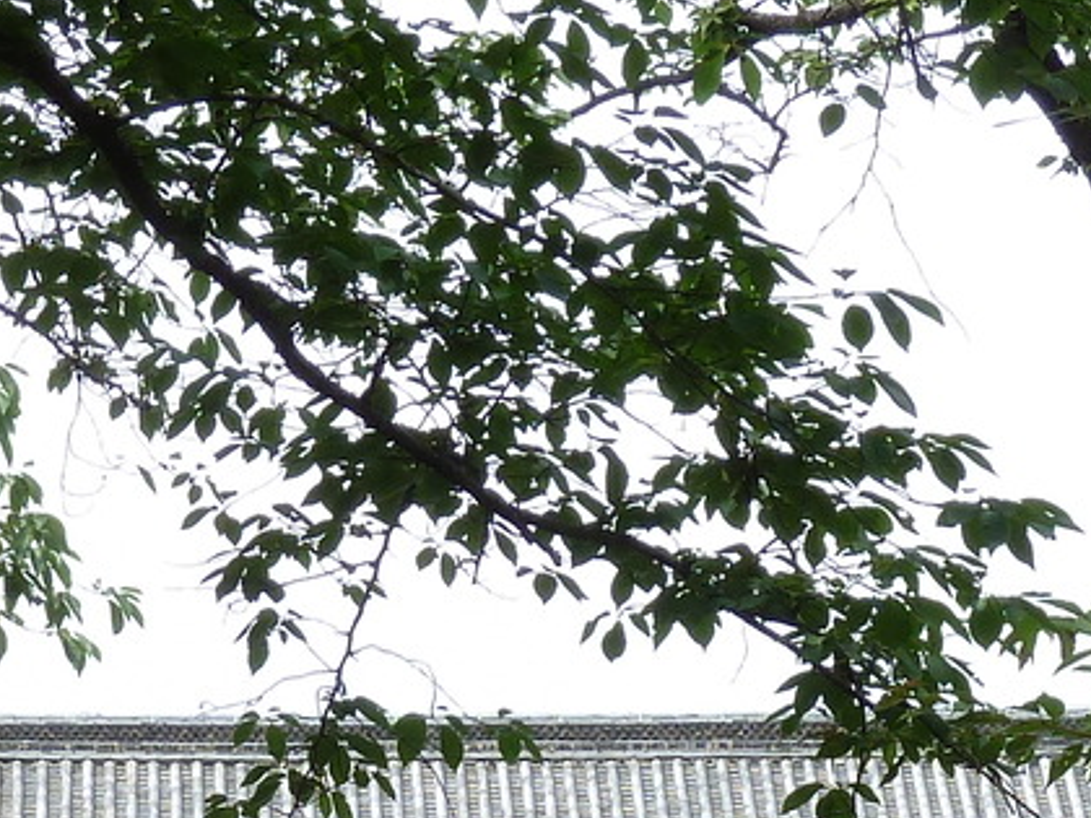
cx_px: 361
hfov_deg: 8.2
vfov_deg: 6.1
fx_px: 7564
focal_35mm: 240
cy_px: 1246
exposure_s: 1/200
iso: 80
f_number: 4
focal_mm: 10.3
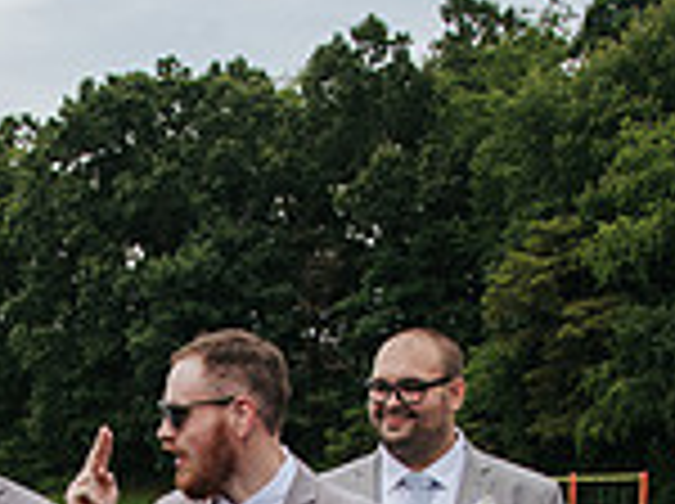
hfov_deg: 18.9
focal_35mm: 102
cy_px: 731
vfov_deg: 13.7
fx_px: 1986
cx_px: 50
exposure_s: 1/320
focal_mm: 24
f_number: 9
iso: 200
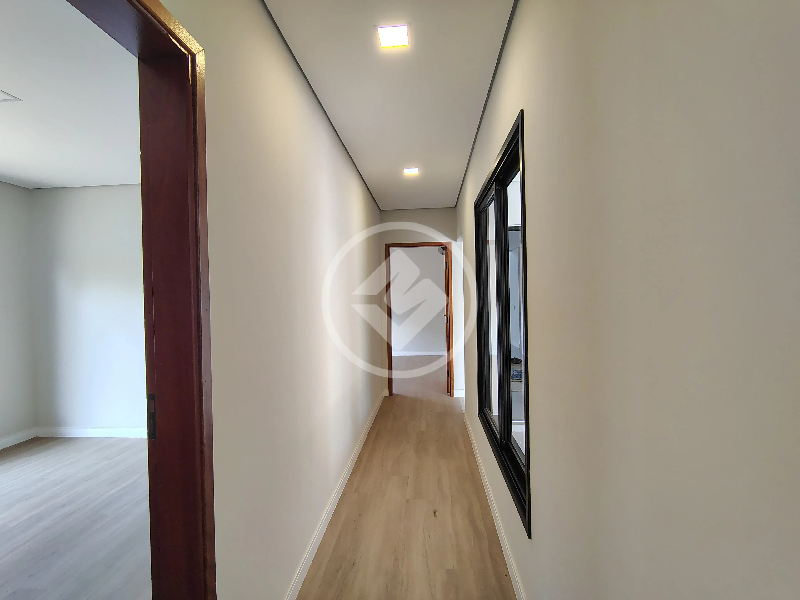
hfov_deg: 94.5
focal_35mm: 16
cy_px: 300
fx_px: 370
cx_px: 400
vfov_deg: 78.1
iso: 256
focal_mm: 2.13
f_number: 2.2
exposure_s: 1/60
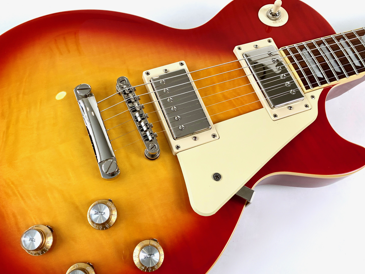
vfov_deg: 46.7
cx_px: 156
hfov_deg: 59.7
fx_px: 316
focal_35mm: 30
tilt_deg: -70.8
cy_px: 149
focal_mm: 4.25
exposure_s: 1/100
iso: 50
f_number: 1.8
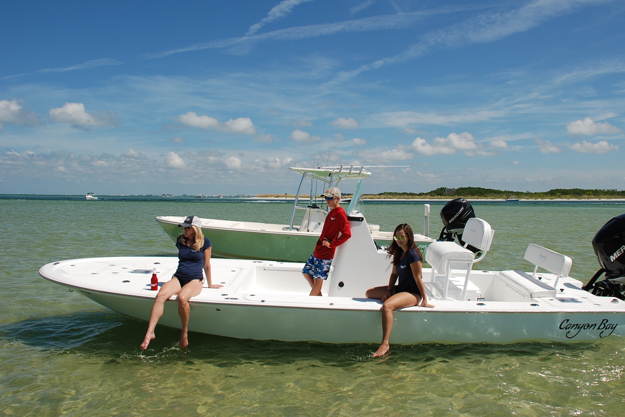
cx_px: 352
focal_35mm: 31
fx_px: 538
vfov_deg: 42.3
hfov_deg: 60.1
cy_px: 189
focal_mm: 18
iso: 100
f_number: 9
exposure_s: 1/320
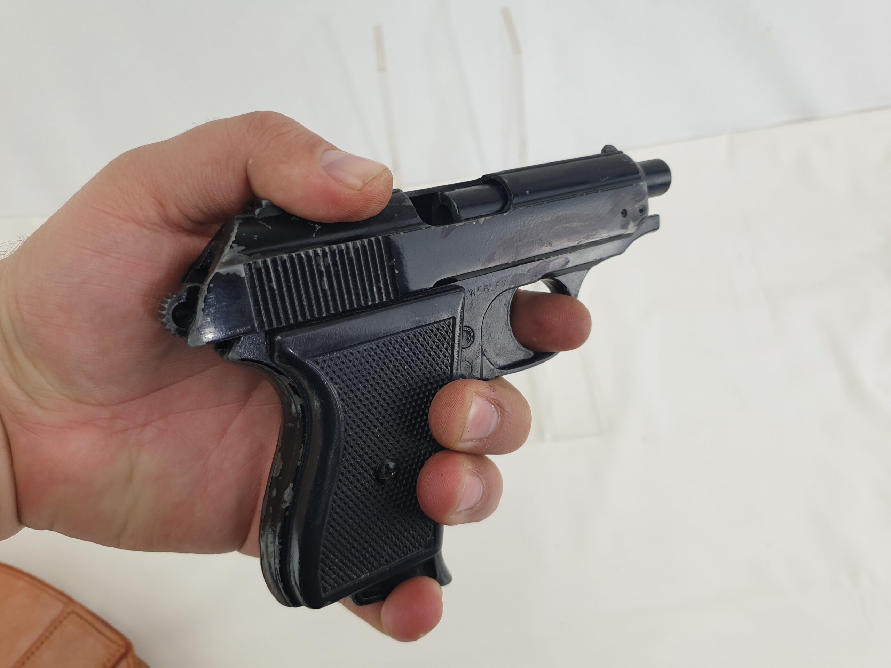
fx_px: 669
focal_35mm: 26
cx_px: 446
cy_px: 334
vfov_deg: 53.1
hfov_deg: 67.3
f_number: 1.5
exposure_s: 1/185
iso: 50
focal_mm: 4.3
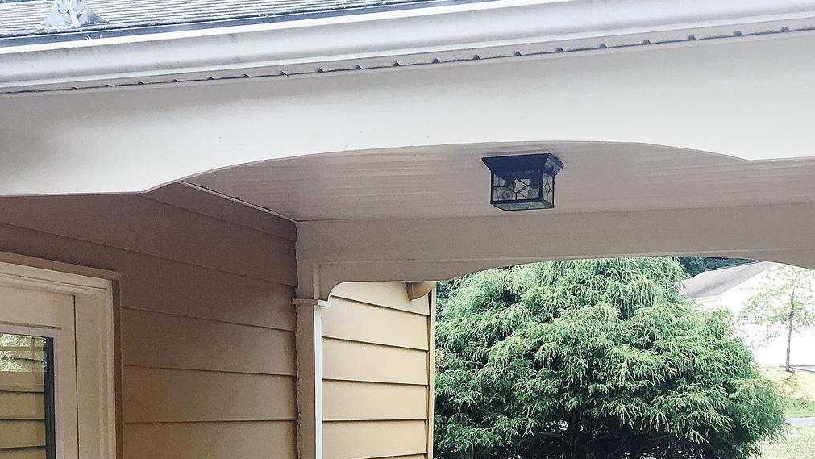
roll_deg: -1.3
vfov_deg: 17.7
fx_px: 1383
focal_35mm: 64
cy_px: 582
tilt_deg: -6.5
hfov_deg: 32.8
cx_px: 385
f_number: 2.2
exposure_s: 1/130
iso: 25
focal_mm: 4.15
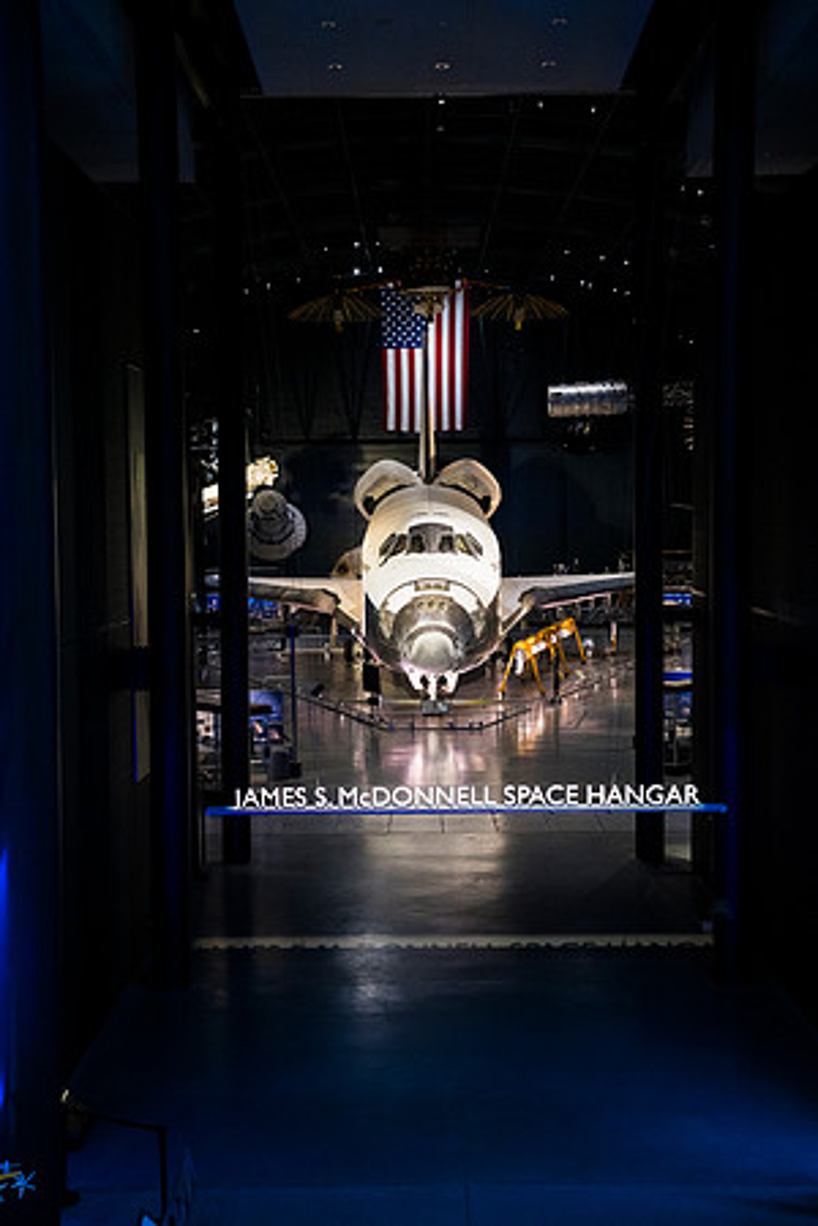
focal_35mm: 47
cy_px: 613
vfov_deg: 41.9
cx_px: 409
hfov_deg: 28.6
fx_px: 1602
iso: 1400
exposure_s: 1/200
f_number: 2.8
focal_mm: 47
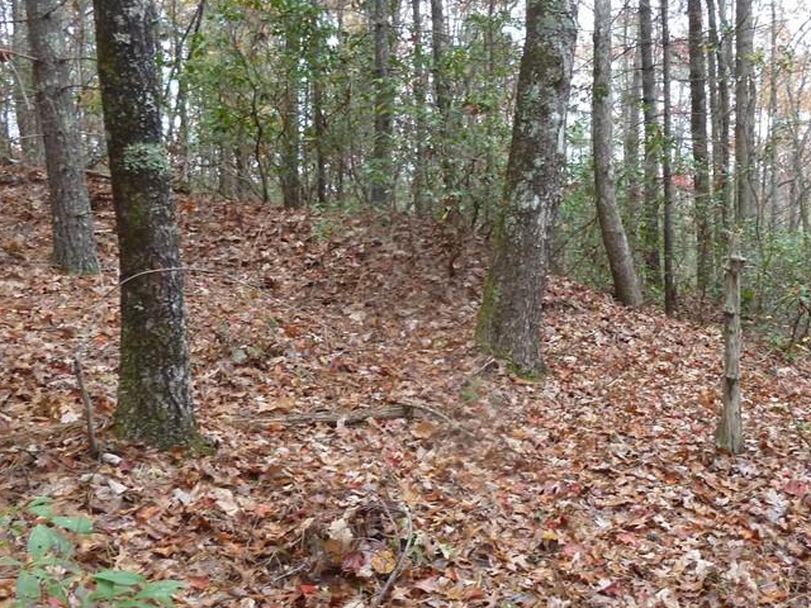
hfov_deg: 45.9
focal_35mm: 40
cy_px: 347
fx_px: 937
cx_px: 554
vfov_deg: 35.9
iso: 160
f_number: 3.3
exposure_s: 1/30
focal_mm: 4.1
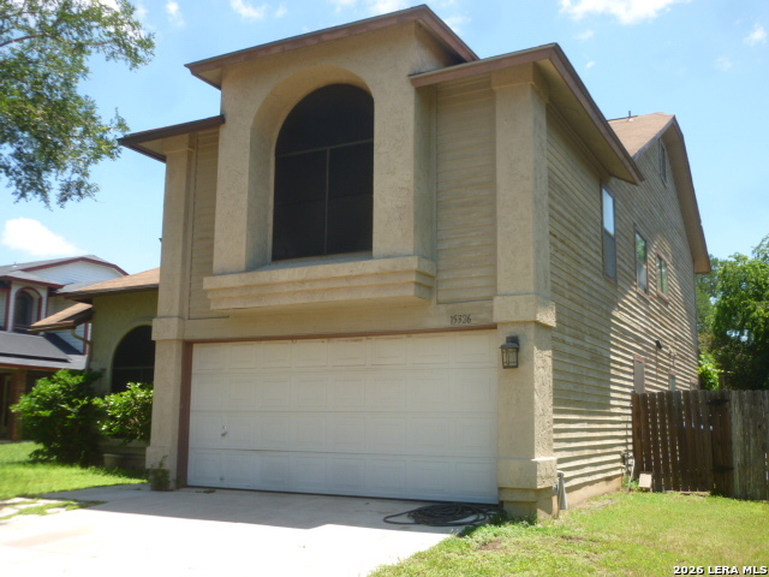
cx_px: 384
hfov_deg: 54.0
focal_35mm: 34
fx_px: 755
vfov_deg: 41.8
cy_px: 288
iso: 100
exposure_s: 1/320
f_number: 3.6
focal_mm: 6.1
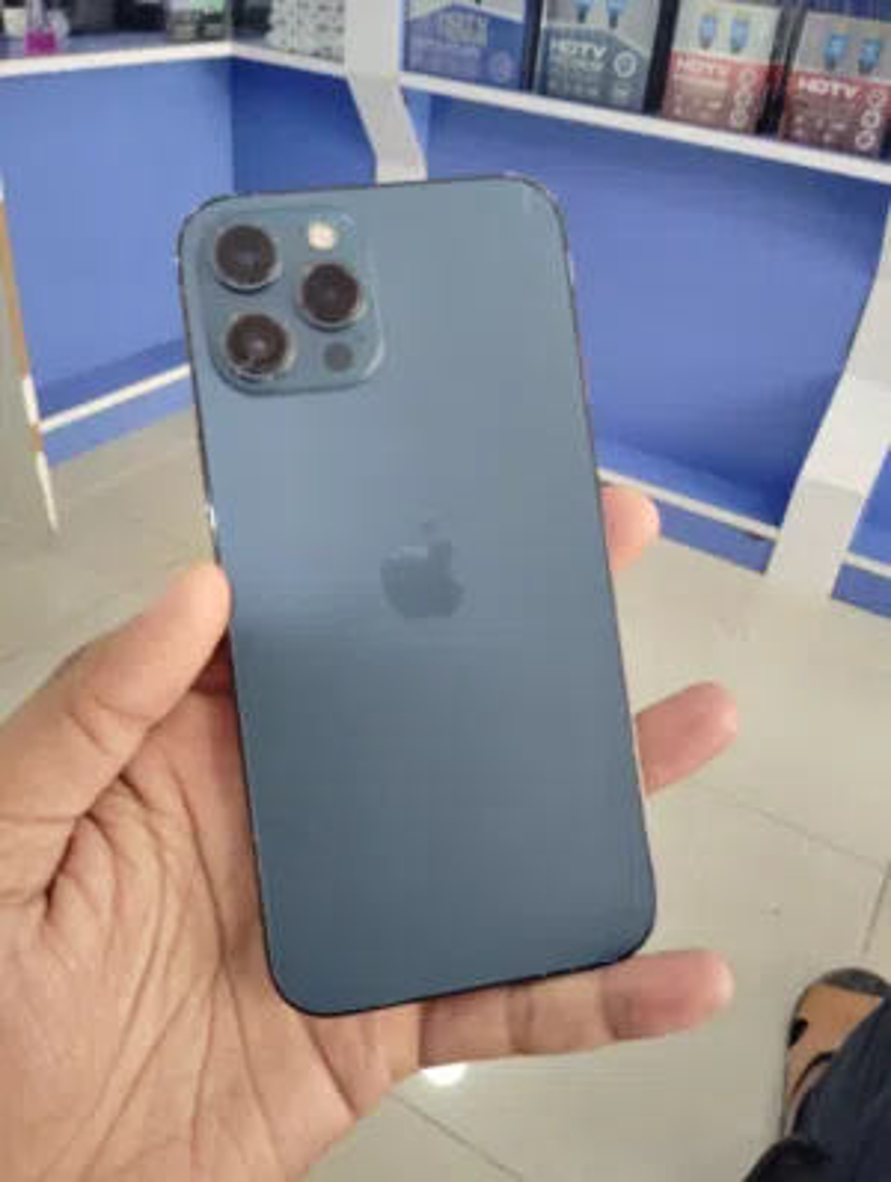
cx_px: 446
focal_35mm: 28
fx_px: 958
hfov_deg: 49.9
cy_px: 591
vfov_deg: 63.4
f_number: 1.8
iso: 403
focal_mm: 4.22
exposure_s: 1/100
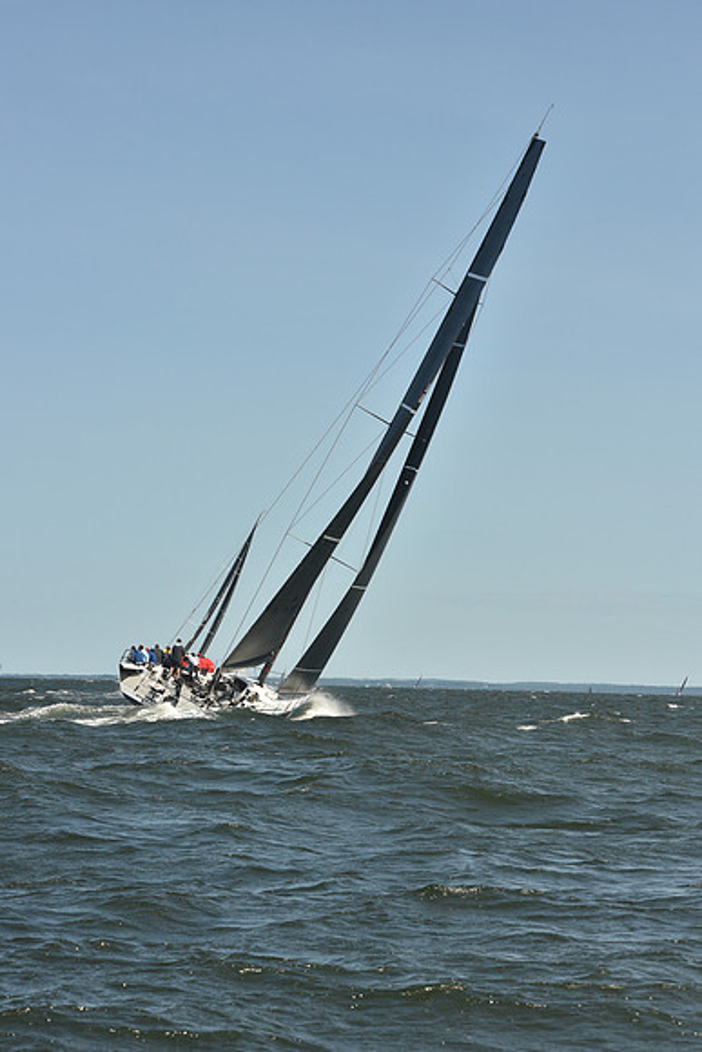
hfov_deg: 15.2
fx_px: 2631
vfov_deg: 22.6
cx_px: 351
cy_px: 526
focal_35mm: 90
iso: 250
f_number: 9
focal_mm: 90
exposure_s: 1/800
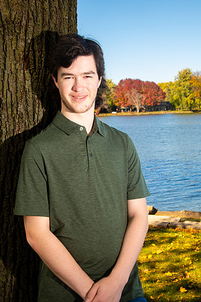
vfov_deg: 32.4
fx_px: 519
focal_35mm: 62
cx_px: 100
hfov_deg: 21.9
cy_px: 151
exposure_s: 1/160
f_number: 14
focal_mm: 62
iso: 800
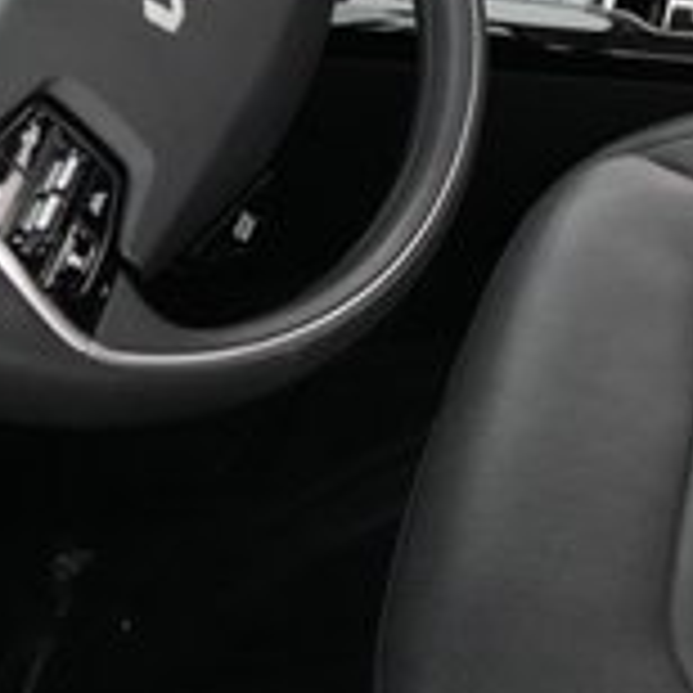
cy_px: -117
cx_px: 1008
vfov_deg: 25.9
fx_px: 1359
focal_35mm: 60
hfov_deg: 23.5
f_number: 2.8
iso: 8000
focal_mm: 17
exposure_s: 1/60
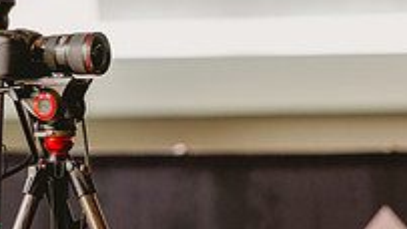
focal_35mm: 585
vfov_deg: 2.1
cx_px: 166
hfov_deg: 3.7
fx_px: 6311
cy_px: 204
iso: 1250
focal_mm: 195
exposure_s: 1/80
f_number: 2.8
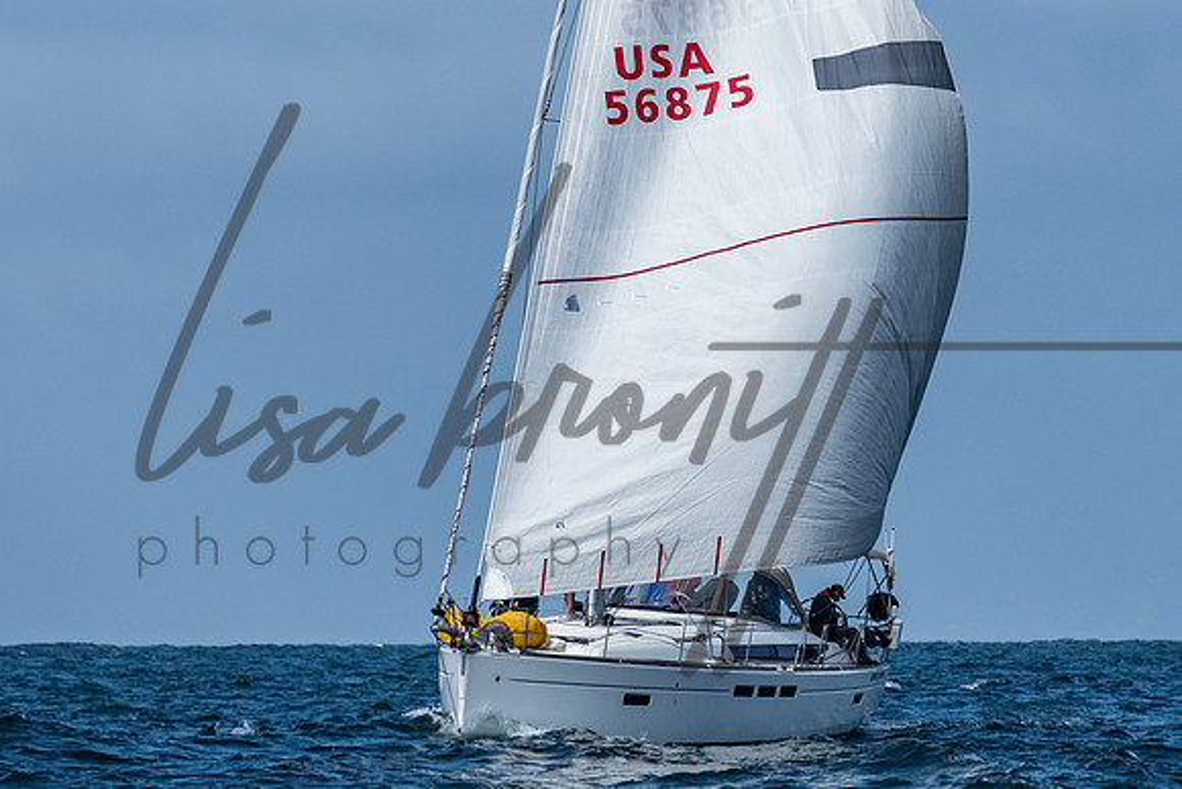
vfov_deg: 3.1
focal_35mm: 438
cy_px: 56
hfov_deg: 4.7
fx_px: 14397
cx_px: 637
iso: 200
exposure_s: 1/2000
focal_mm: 200
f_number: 6.3
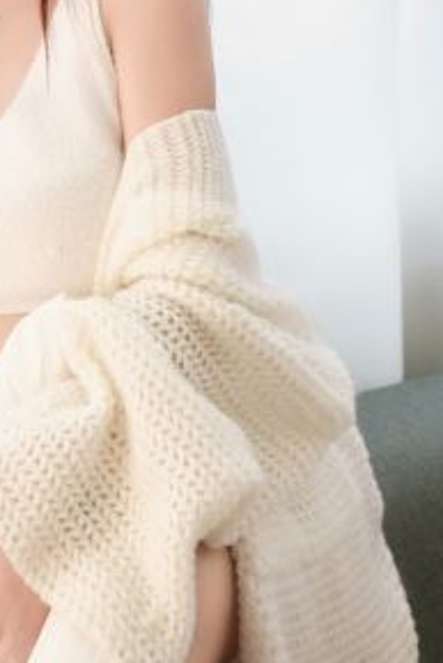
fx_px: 1936
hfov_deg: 13.0
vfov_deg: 19.4
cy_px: 194
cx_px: 60
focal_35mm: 105
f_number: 2.8
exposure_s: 1/60
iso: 1250
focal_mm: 30.2
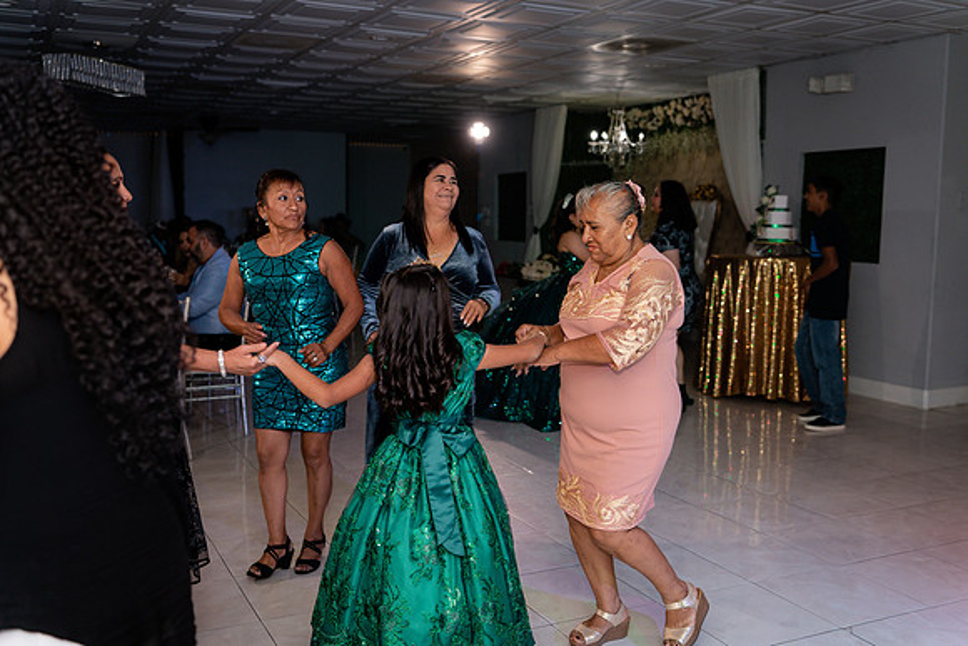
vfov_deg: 37.9
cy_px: 323
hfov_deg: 54.4
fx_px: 941
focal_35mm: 35
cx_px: 484
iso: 250
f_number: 2.8
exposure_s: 1/250
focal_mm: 35
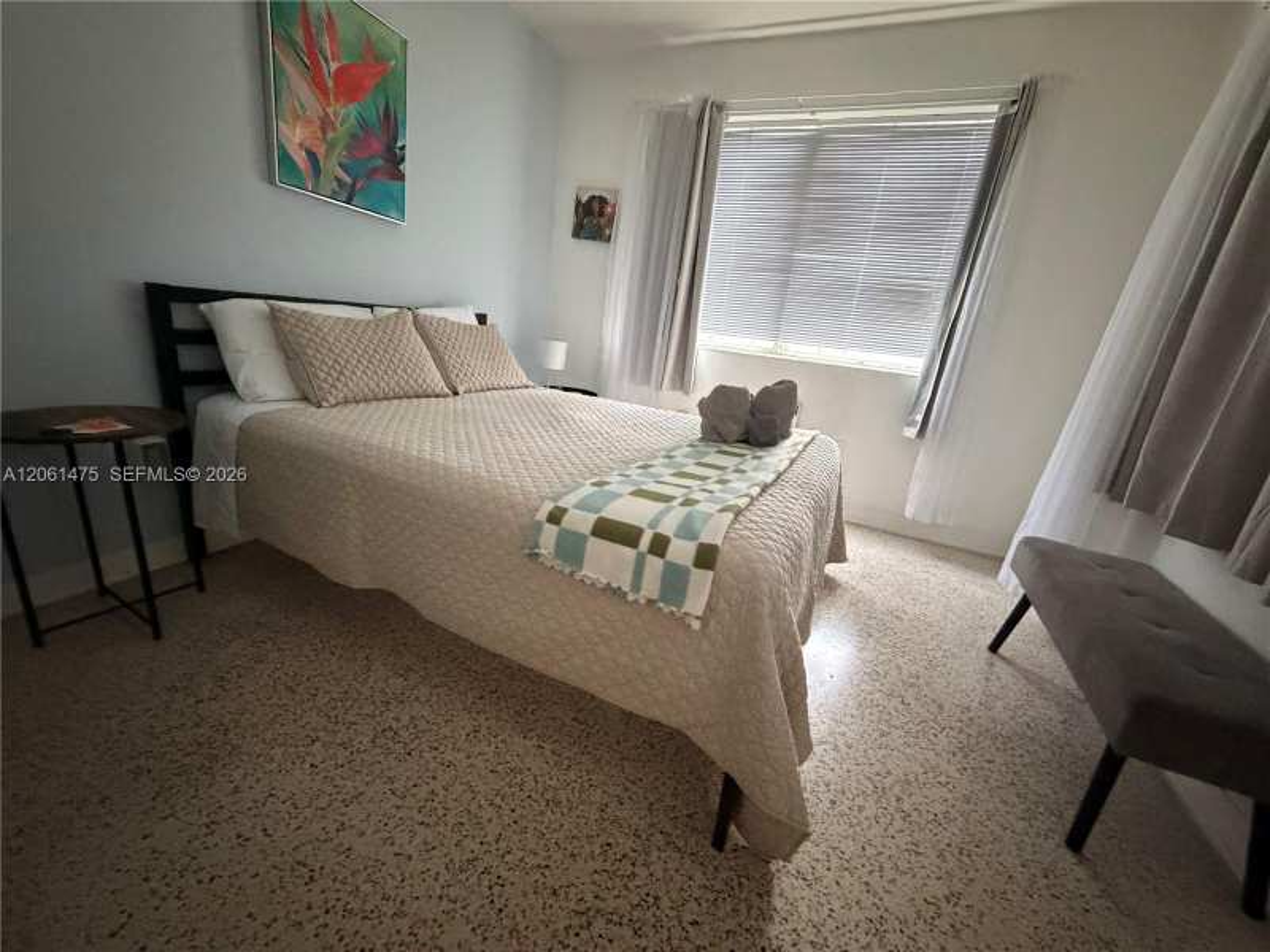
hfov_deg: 102.1
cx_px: 635
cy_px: 476
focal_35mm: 14
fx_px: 514
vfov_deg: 85.7
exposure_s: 1/60
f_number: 2.2
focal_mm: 2.22
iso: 1250
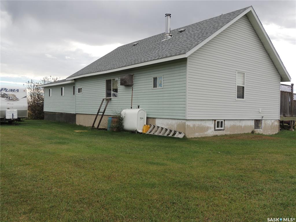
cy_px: 111
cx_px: 148
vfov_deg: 42.9
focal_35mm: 33
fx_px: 282
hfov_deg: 55.4
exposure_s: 1/640
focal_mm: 5.8
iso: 100
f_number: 3.2
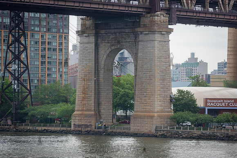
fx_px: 1218
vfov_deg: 7.4
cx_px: 118
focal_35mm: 185
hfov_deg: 11.1
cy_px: 79
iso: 400
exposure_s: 1/2000
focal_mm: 185
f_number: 3.5
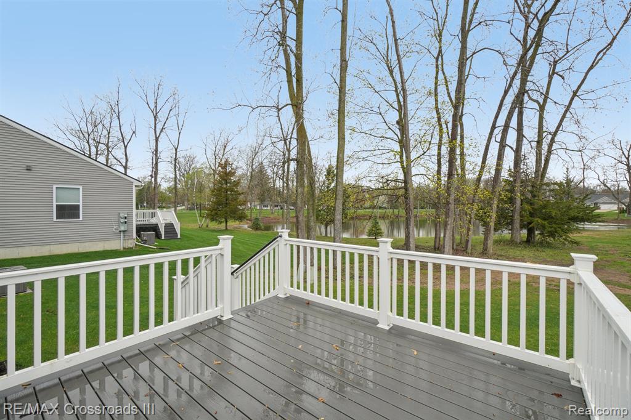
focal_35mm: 15
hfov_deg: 100.4
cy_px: 210
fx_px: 263
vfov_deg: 77.3
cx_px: 316
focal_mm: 10
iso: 100
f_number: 8
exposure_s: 1/200
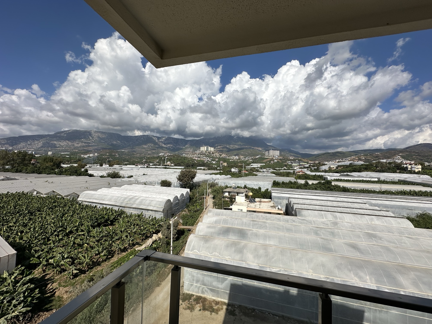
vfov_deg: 85.7
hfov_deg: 102.1
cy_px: 162
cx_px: 216
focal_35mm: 14
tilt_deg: +2.4
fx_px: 175
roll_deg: -0.9
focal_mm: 2.22
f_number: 2.2
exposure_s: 1/5051
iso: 50
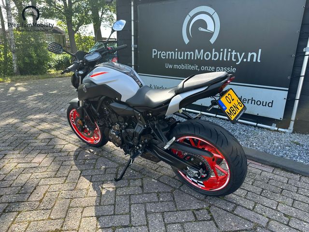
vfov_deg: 56.8
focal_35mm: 24
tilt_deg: -15.0
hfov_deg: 71.6
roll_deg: -1.9
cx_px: 154
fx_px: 214
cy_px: 116
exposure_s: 1/864
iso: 80
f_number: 1.78
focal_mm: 6.86
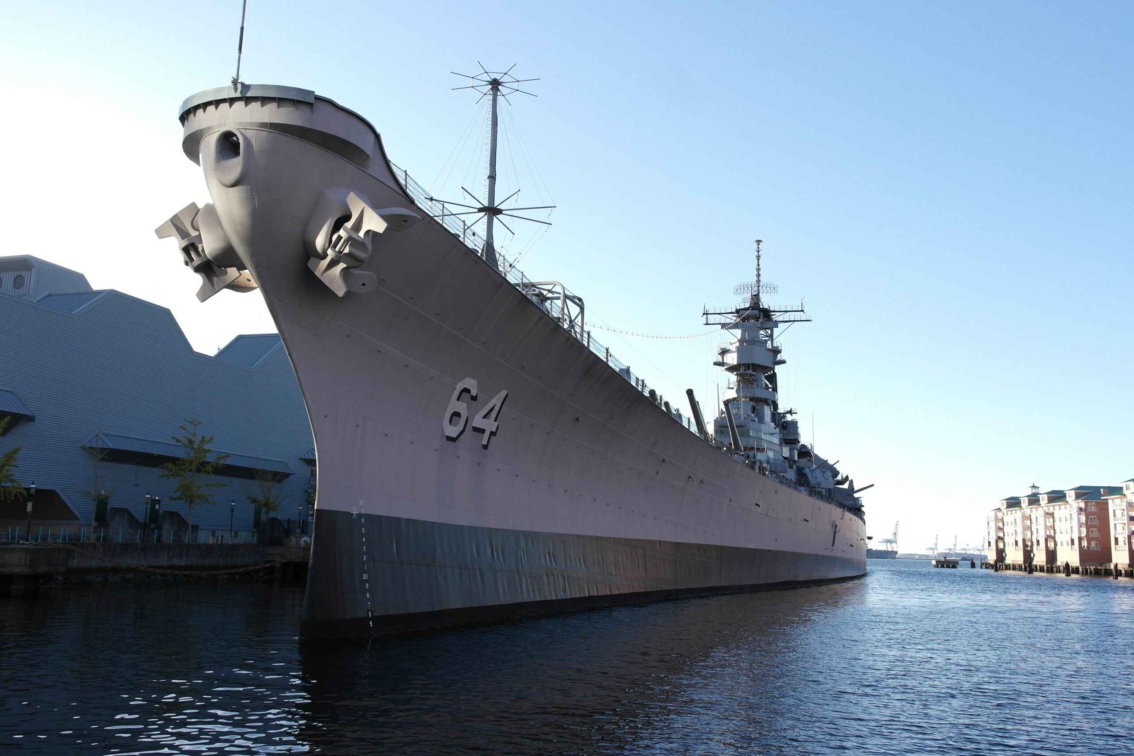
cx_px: 567
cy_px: 378
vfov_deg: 43.6
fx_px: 945
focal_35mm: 30
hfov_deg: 61.9
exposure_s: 1/200
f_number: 5.6
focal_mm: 20
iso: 100
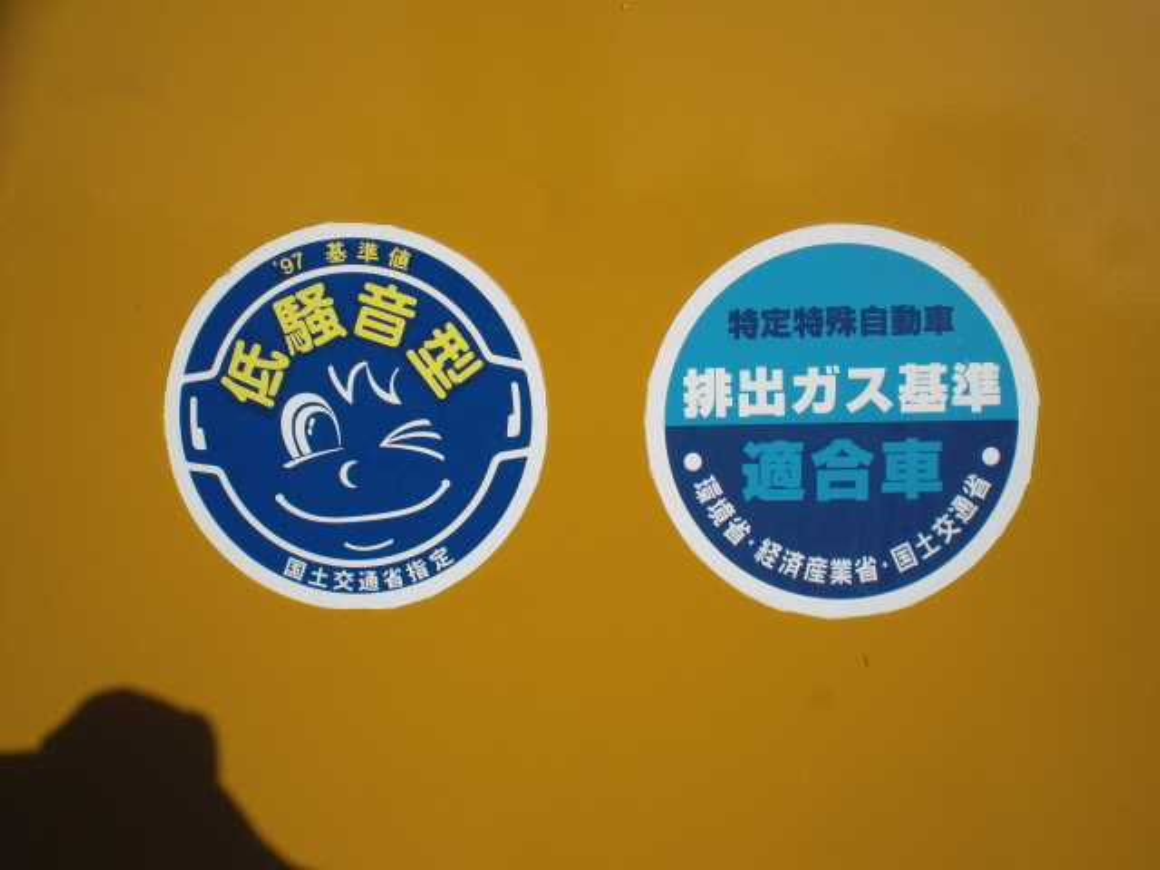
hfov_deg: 49.0
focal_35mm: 38
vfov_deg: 37.7
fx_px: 1273
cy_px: 435
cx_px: 580
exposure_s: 1/1000
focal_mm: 6.3
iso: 64
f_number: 5.6
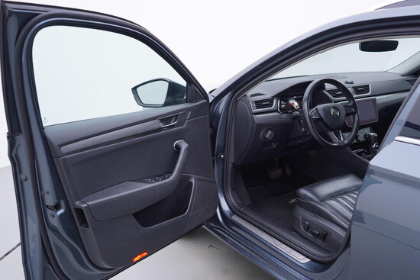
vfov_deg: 36.9
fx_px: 420
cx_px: 210
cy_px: 140
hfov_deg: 53.1
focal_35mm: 36
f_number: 3.2
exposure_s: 1/50
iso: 125
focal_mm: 24
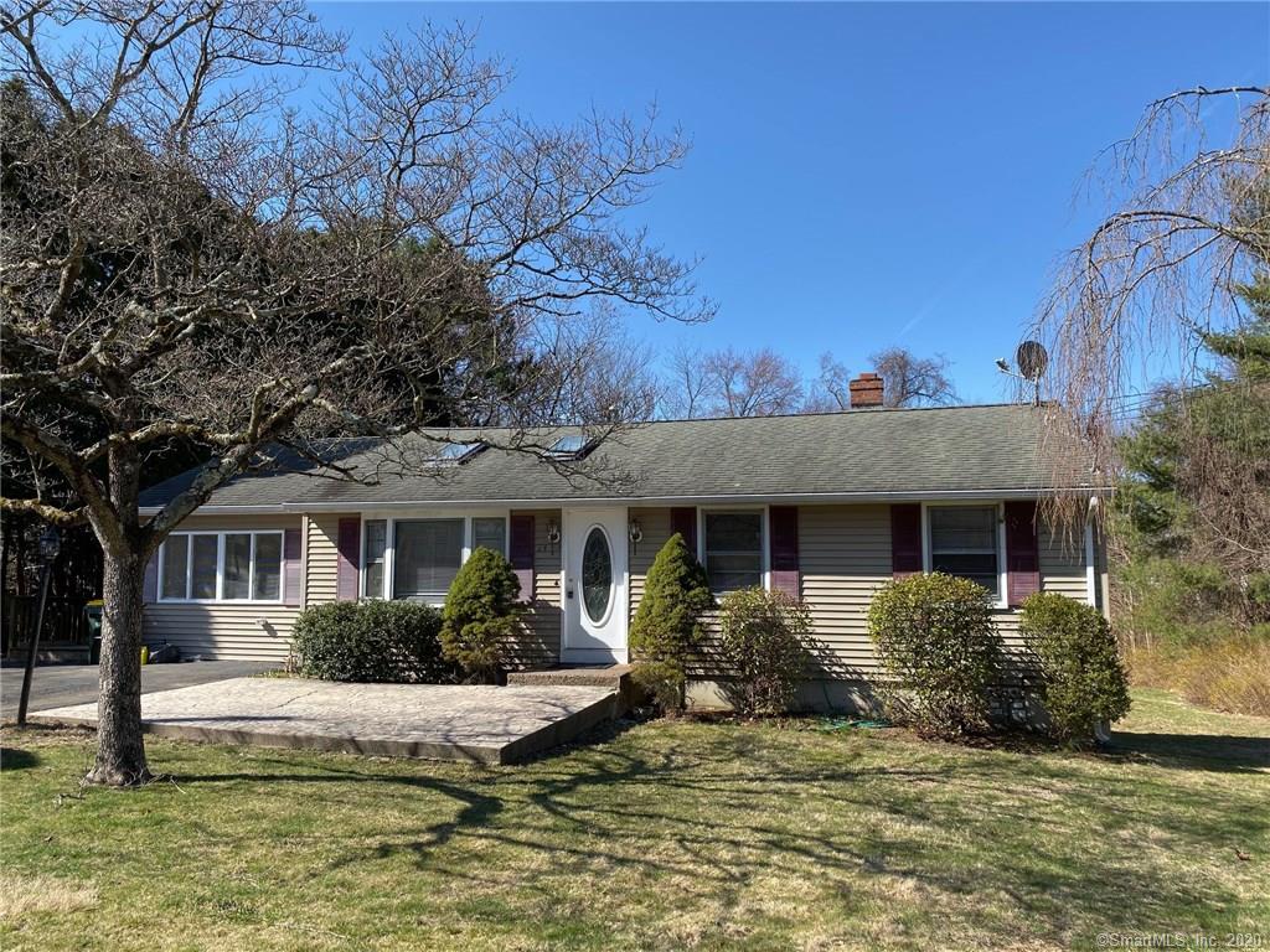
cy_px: 476
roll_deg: +0.5
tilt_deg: +5.3
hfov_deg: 67.3
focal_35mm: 26
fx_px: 954
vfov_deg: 53.1
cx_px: 635
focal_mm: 4.25
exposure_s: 1/1587
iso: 32
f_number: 1.8
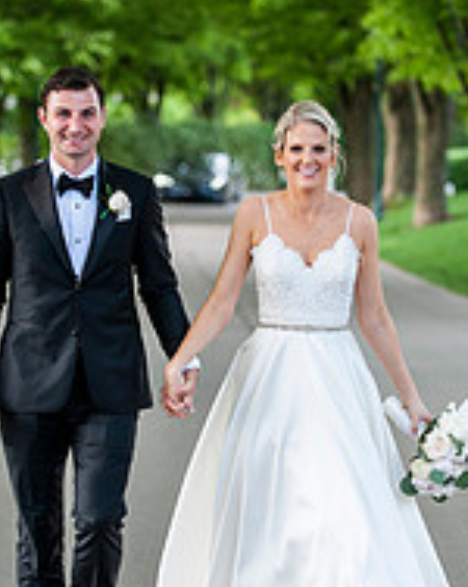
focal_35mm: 229
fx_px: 3971
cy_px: 309
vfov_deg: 8.4
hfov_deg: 6.7
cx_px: 229
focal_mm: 102
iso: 640
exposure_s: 1/1000
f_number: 2.8
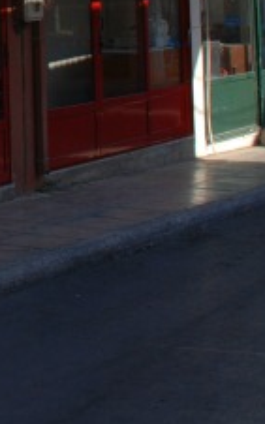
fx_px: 1412
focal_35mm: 122
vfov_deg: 16.3
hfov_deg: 9.8
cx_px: -310
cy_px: -114
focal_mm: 18
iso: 100
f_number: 6.3
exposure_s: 1/200
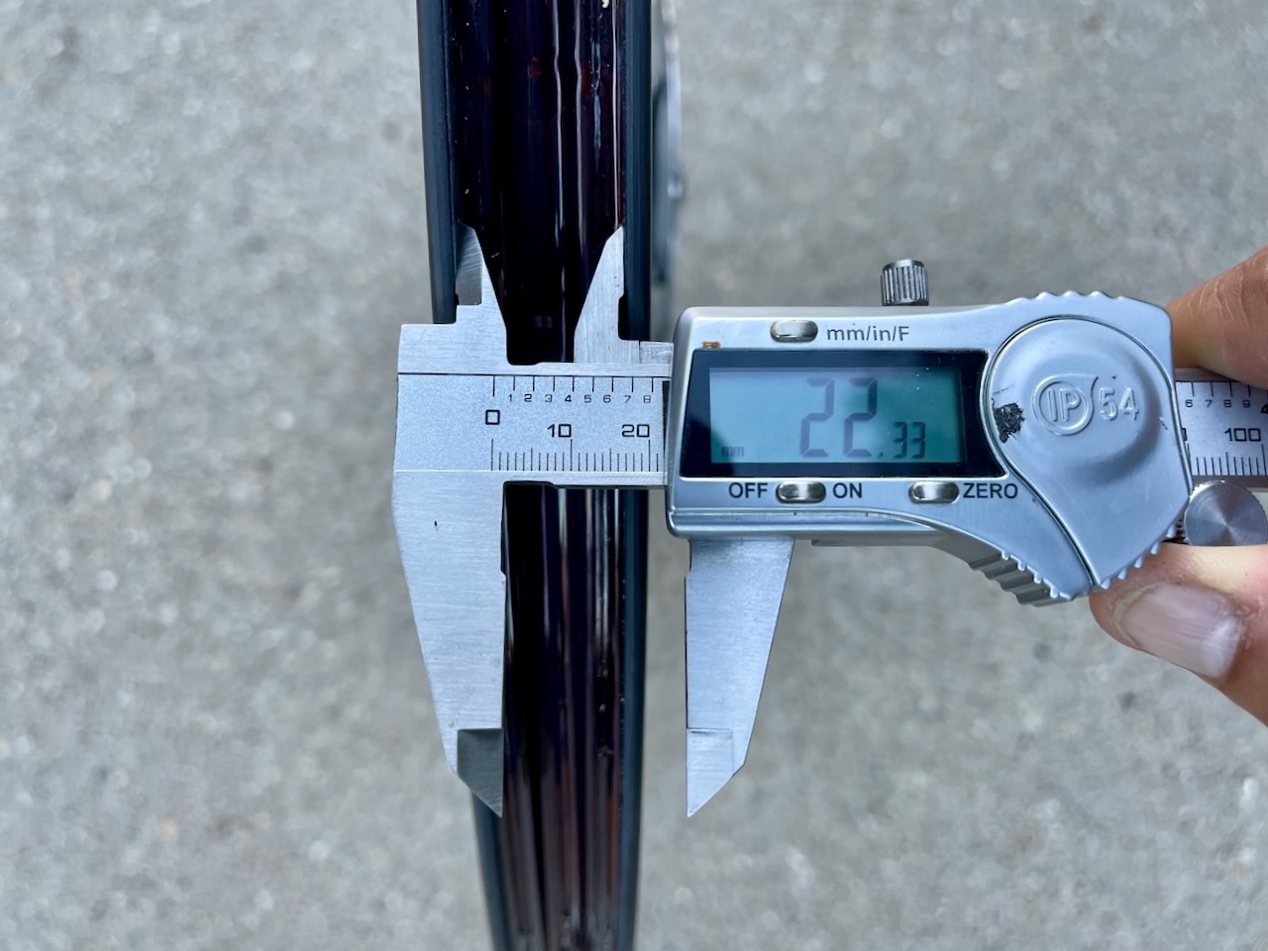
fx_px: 952
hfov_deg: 67.3
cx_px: 634
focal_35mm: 26
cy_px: 476
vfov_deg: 53.1
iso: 50
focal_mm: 5.1
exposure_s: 1/121
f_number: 1.6
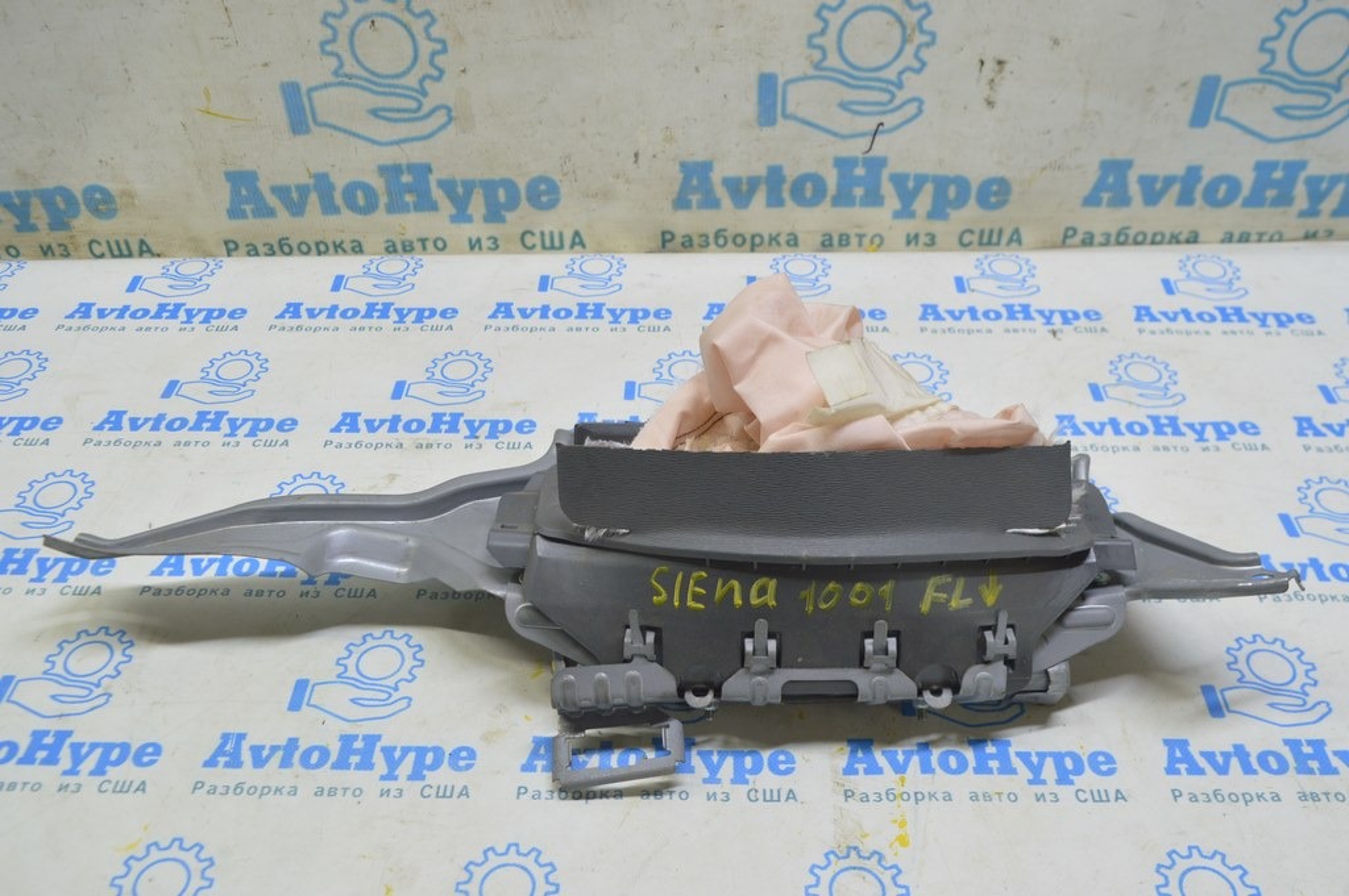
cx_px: 674
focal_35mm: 33
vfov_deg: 39.9
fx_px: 1236
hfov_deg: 57.3
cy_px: 448
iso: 400
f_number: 5.6
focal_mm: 22
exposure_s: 1/20
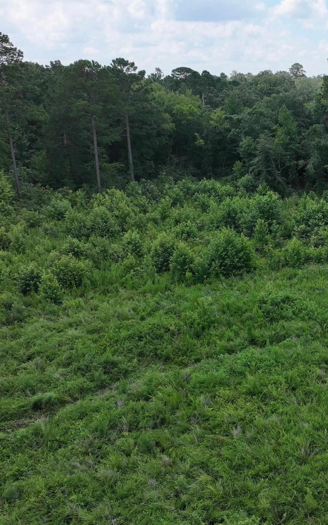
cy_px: 262
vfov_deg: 56.7
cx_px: 327
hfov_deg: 34.0
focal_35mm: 34
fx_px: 486
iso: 200
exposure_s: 1/2000
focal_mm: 12.29
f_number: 2.8
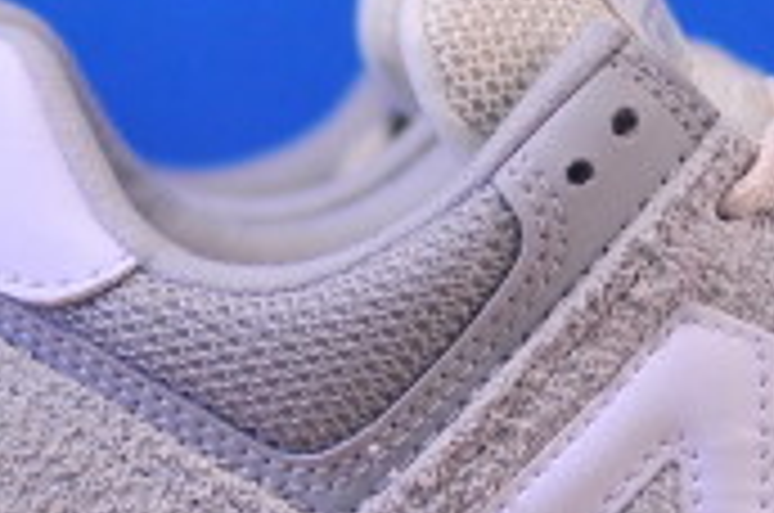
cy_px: 16
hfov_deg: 5.9
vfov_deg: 3.9
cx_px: 639
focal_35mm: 348
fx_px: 7468
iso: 250
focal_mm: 50
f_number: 2.5
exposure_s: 1/320
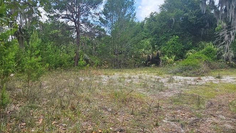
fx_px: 163
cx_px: 79
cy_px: 84
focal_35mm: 26
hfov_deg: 69.9
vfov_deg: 44.0
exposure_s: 1/1232
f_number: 2.2
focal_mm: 2.2
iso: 50
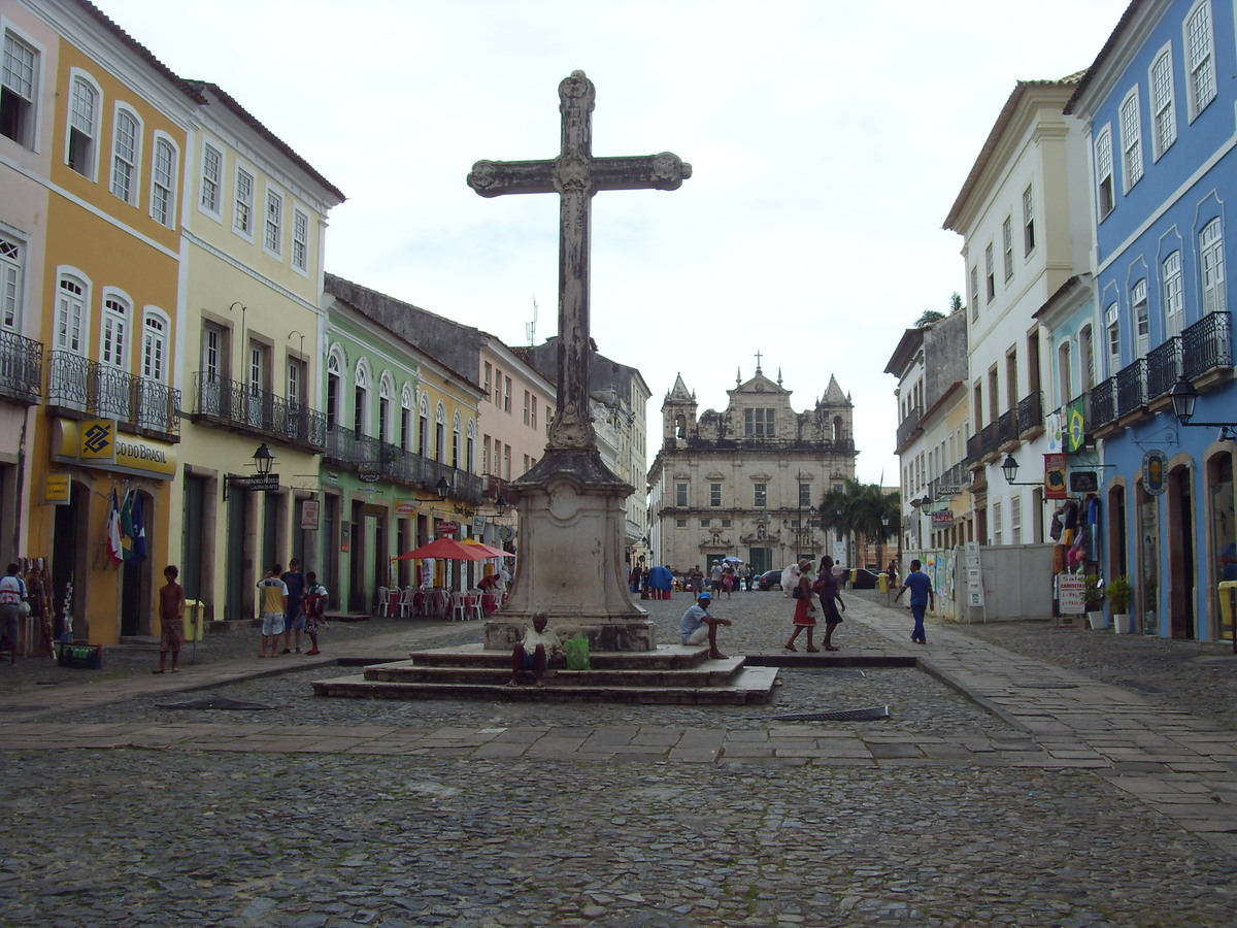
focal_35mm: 39
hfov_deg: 47.9
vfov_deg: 36.8
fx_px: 1394
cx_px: 618
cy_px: 464
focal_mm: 6.6
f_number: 6.2
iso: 80
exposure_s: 1/250
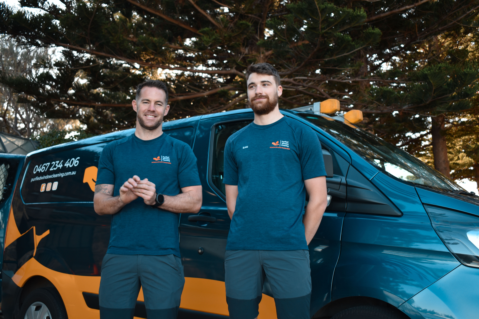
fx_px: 539
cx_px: 240
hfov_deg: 47.9
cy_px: 160
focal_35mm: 40
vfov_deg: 33.0
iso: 100
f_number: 4.5
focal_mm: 27
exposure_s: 1/100
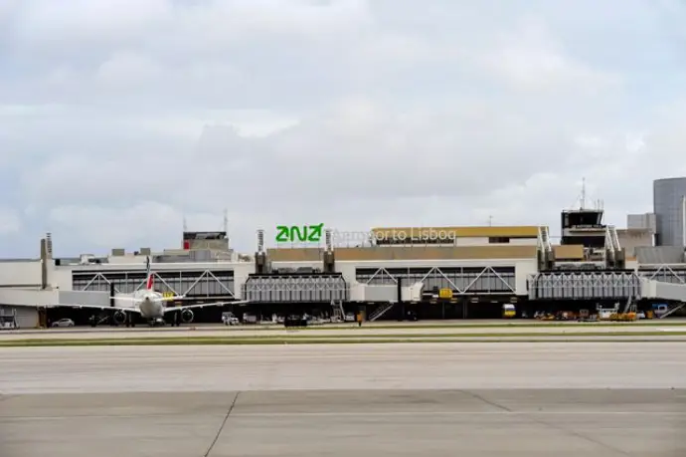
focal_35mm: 135
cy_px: 228
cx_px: 343
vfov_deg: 10.1
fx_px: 2571
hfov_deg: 15.2
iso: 560
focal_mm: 135
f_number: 9.5
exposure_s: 1/350
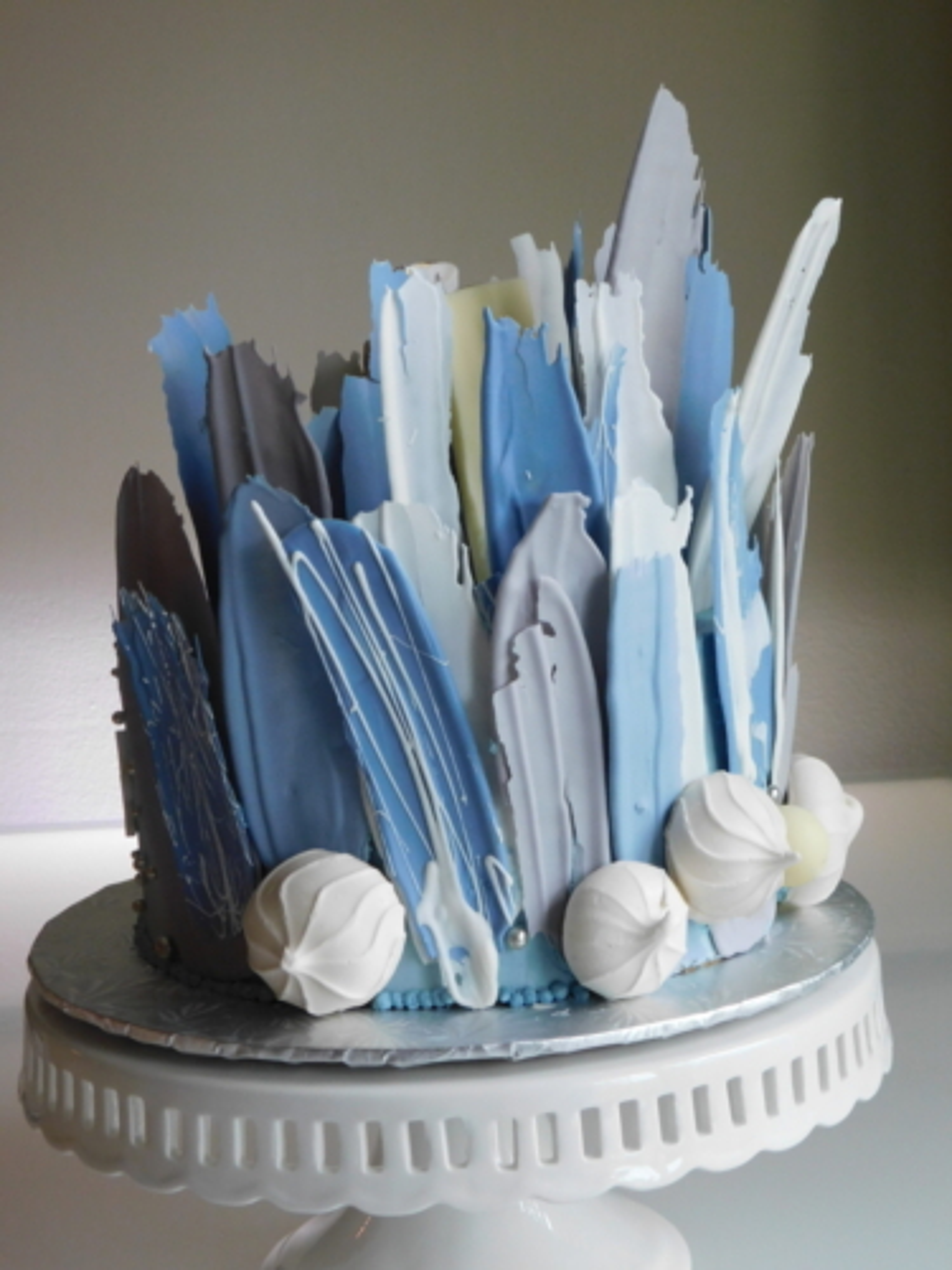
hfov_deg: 24.8
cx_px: 476
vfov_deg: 32.7
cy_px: 635
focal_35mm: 59
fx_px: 2163
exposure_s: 1/30
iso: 250
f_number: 4
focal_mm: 10.4
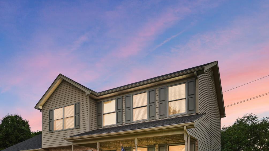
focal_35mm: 26
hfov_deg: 72.0
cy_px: 128
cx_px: 115
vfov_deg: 42.0
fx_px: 184
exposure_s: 1/400
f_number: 6.3
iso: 100
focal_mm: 11
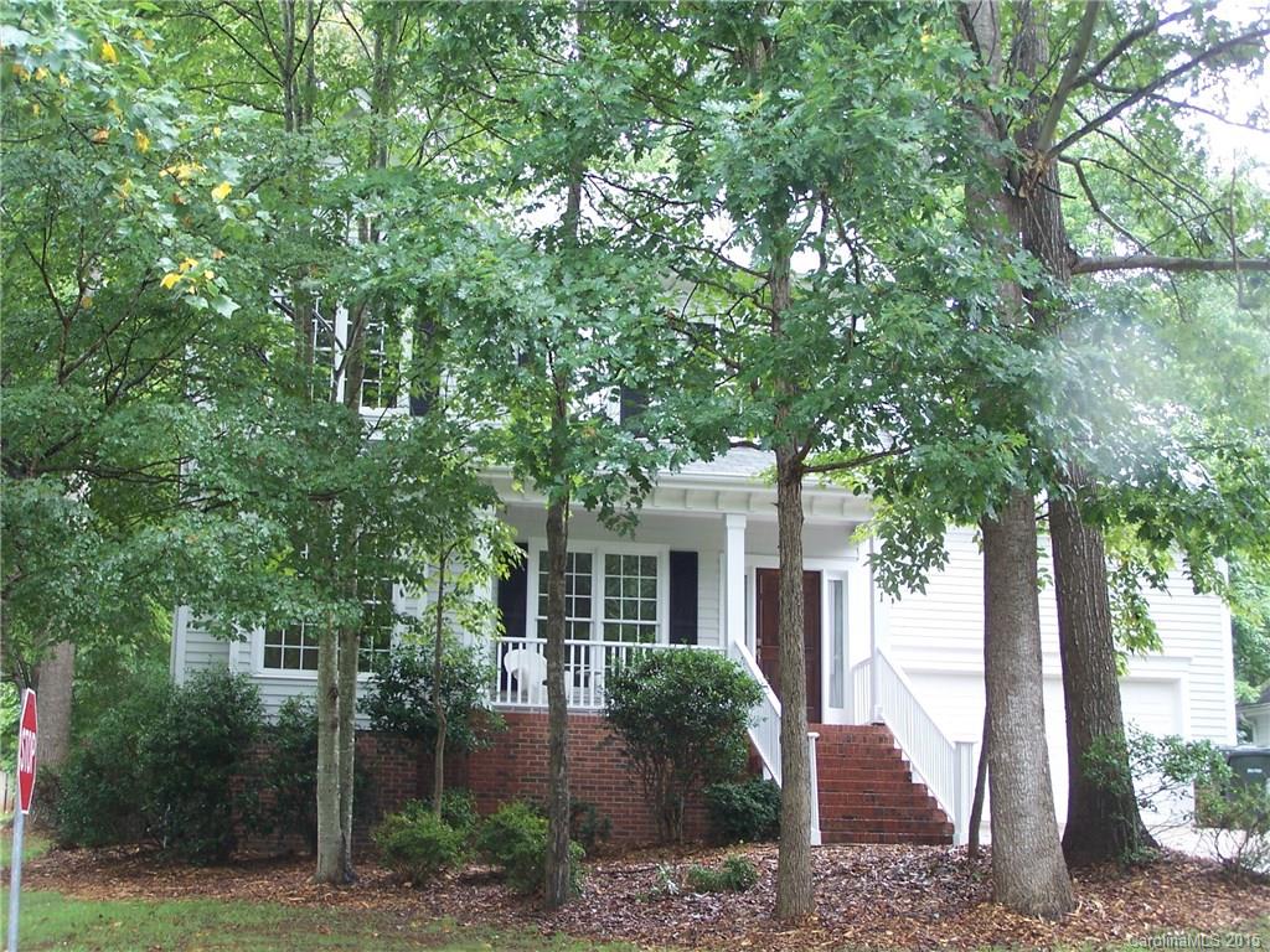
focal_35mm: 59
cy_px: 476
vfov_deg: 24.8
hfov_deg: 32.7
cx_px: 635
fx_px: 2165
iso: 80
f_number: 3.1
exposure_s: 1/45
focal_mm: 9.8
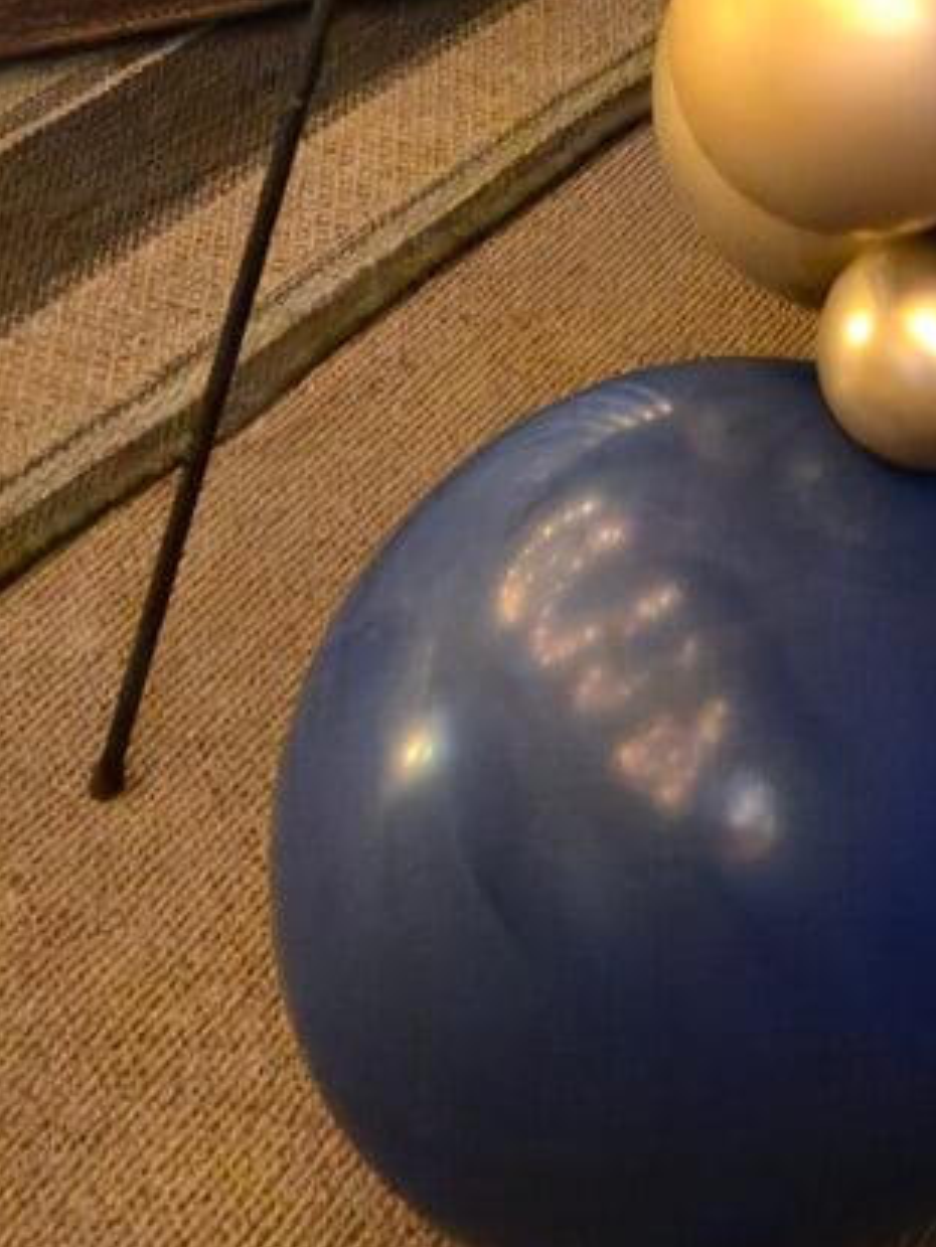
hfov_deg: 13.1
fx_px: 3856
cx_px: 1422
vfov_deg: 16.0
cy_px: -900
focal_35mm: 107
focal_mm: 5.4
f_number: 1.8
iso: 1250
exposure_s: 1/7.5
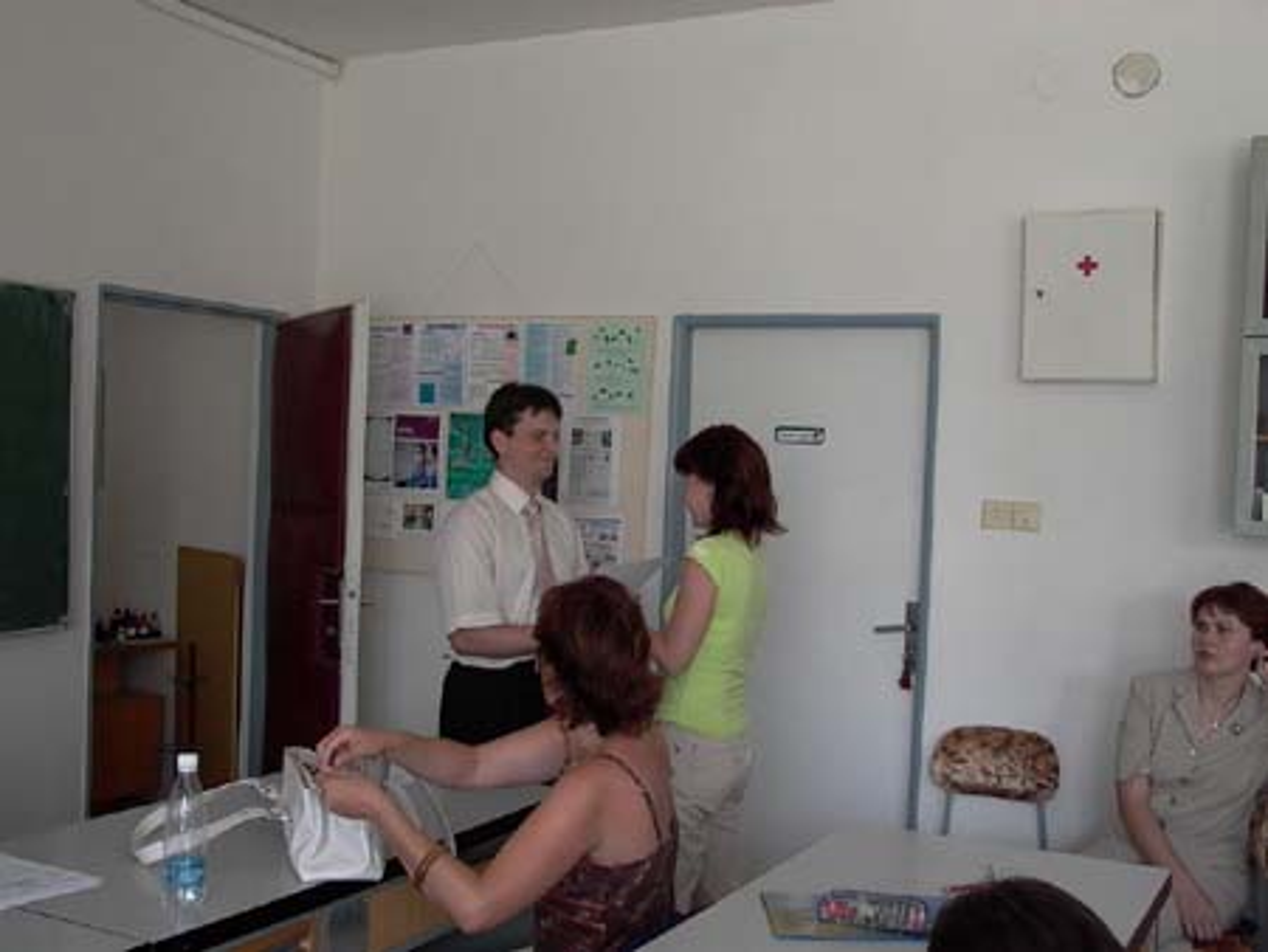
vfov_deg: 37.8
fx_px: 1393
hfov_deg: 49.0
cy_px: 476
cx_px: 634
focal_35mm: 38
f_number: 2.13
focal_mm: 8.19
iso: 100
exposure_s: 1/71.2
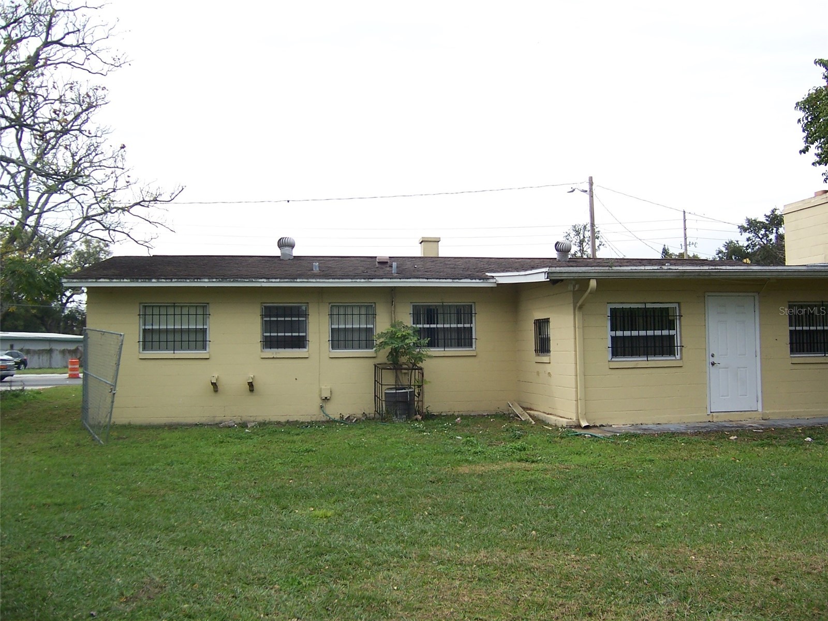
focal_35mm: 33
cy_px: 310
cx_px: 414
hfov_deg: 55.4
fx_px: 789
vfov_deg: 42.9
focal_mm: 5.5
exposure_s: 1/350
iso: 80
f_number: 3.4
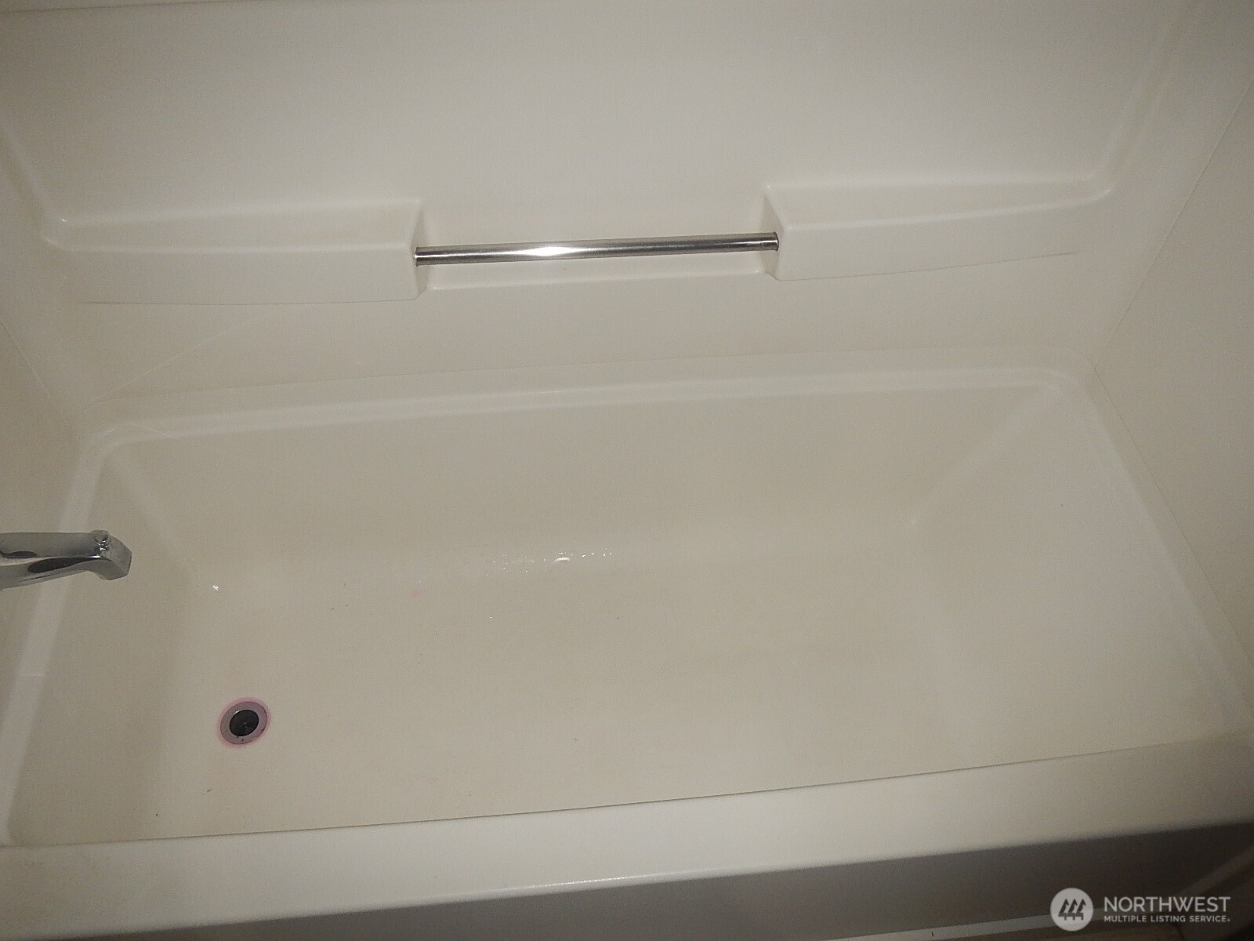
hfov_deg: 63.4
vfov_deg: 49.7
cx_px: 627
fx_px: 1014
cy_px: 470
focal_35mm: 28
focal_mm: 5
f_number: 3.9
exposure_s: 1/30
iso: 200
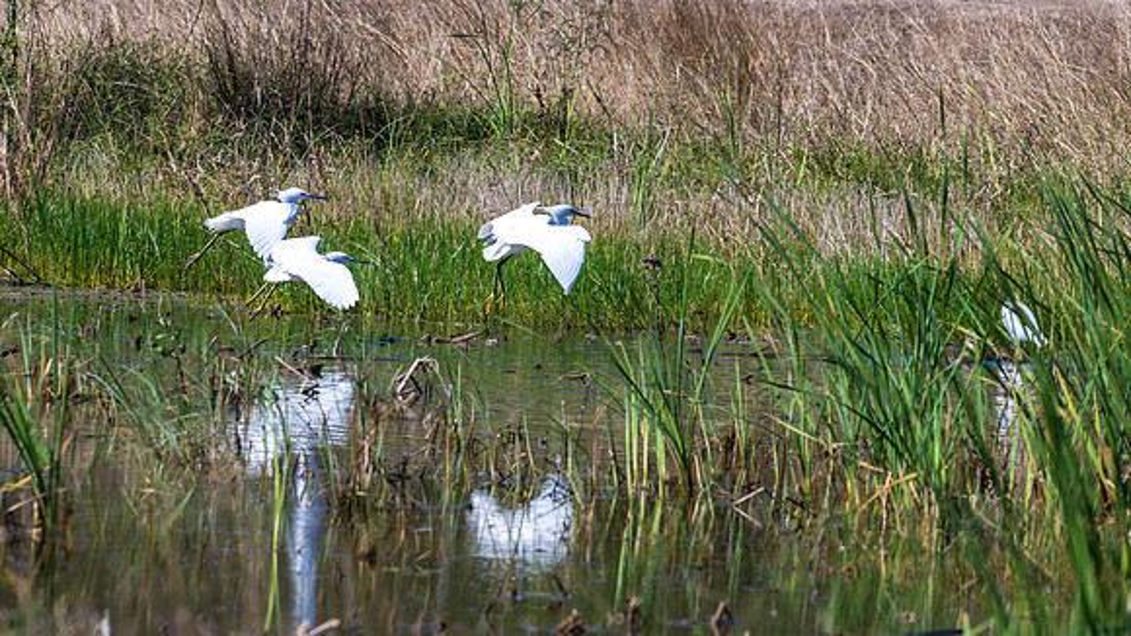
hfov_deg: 3.5
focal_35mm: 615
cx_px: 412
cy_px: 349
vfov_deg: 2.0
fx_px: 18432
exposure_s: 1/1600
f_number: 10
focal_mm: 320
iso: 900
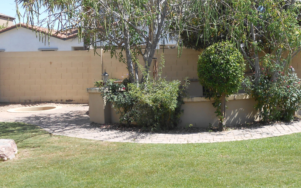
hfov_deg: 45.6
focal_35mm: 43
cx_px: 196
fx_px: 353
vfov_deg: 29.6
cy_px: 57
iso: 80
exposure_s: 1/400
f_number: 3.5
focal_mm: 4.6
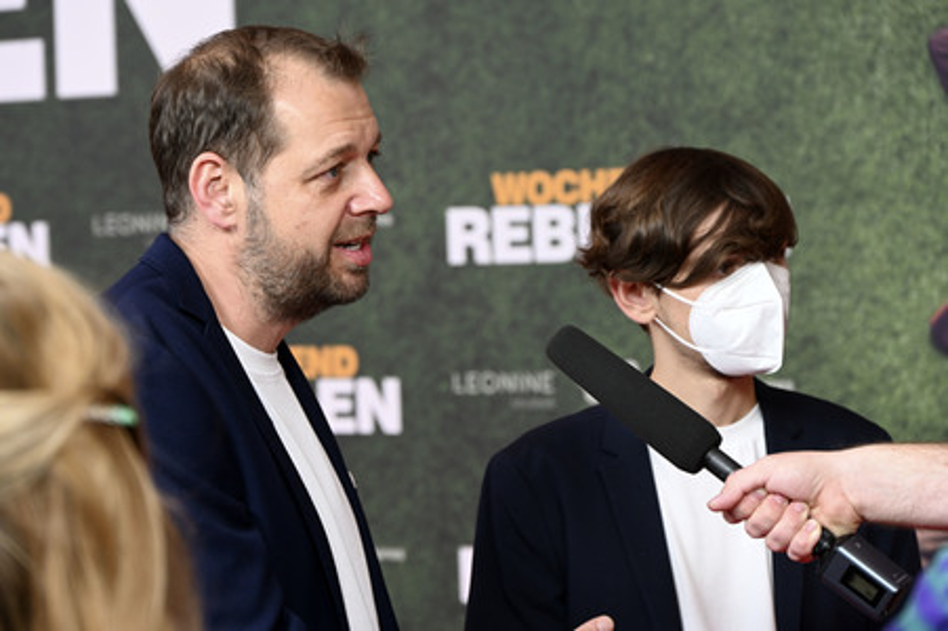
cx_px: 474
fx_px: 3421
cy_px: 316
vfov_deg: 10.5
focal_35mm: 130
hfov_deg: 15.8
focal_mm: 130
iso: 1000
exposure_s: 1/200
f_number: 6.3
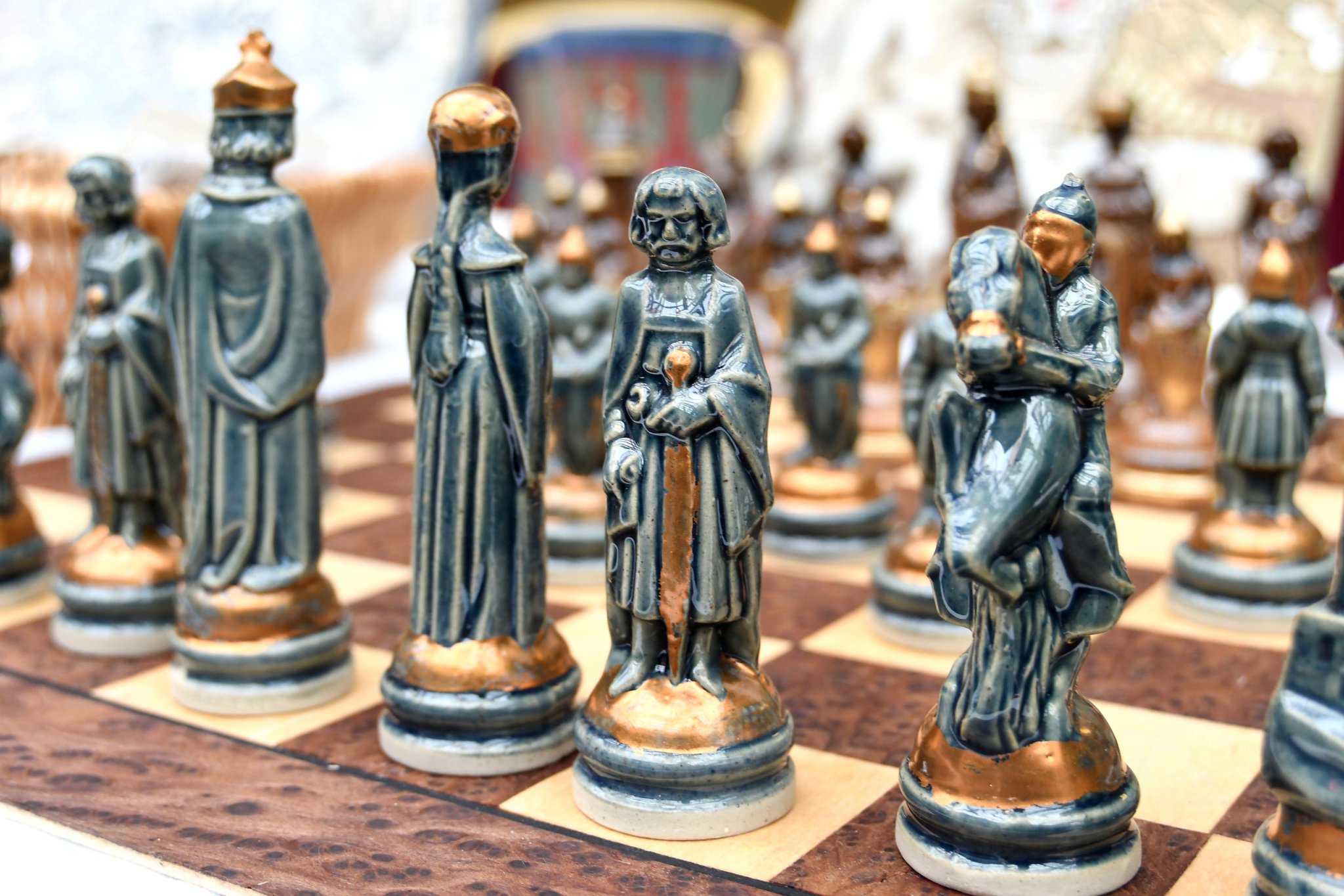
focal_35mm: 48
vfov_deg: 28.1
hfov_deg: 41.1
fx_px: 1792
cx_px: 672
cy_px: 448
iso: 640
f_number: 5.6
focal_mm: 32
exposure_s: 1/60
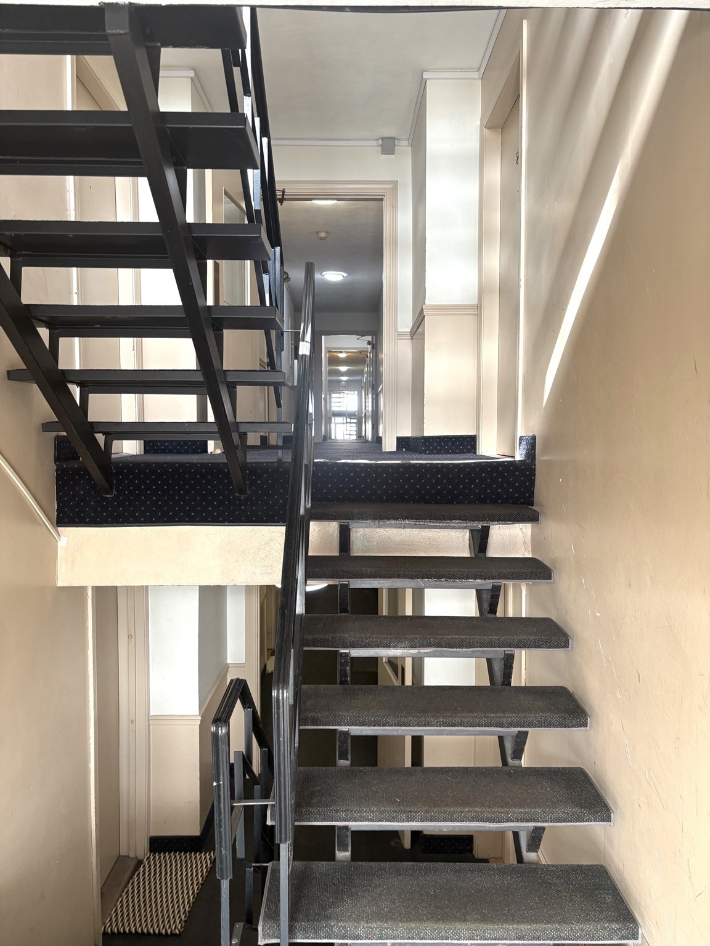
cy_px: 473
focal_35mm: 26
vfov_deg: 67.3
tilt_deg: -2.0
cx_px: 355
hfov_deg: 53.1
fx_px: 711
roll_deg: +0.3
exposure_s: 1/60
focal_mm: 5.96
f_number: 1.6
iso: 80
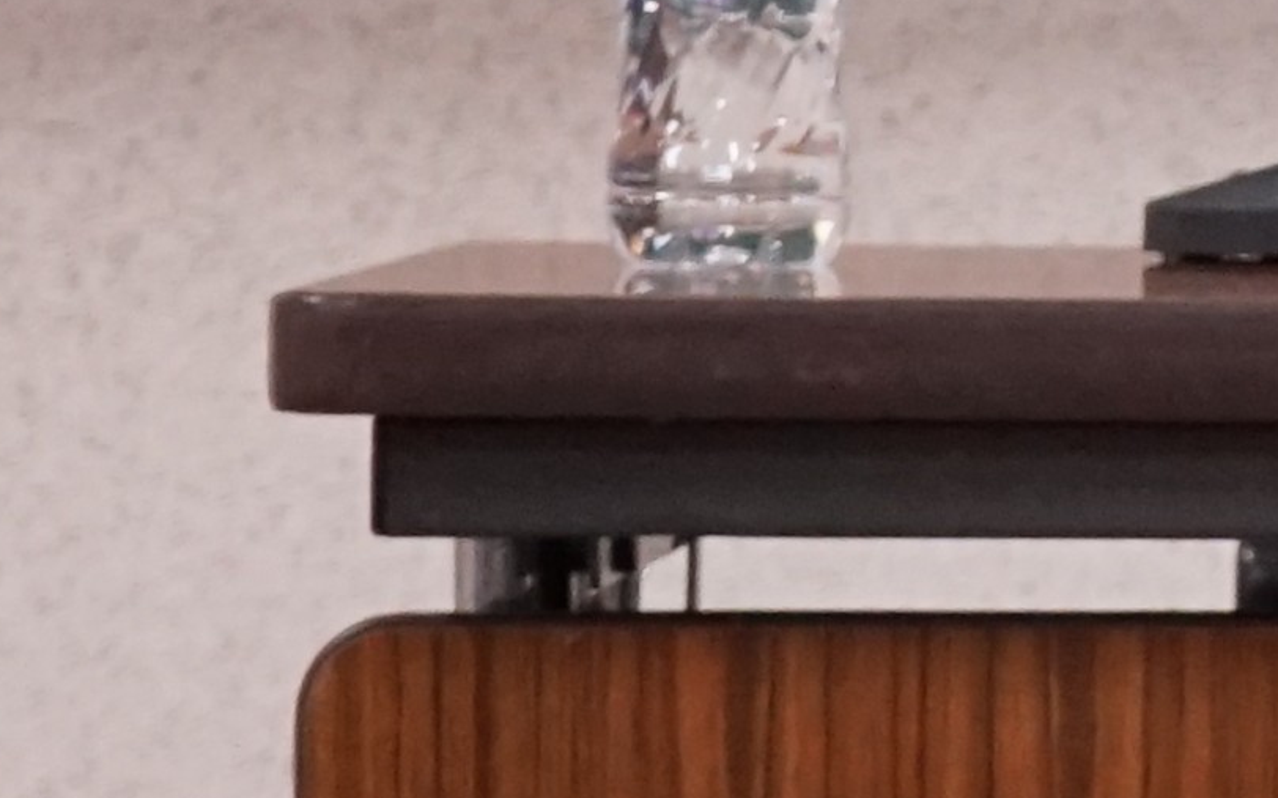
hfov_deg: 4.0
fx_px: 17689
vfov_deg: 2.6
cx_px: 3290
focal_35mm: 508
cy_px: -1044
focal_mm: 70
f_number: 5.6
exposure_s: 1/160
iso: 2500
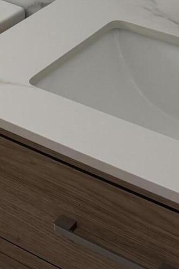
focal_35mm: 103
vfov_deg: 17.9
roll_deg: +2.9
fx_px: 769
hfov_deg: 13.0
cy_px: -123
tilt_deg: -14.3
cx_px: -32
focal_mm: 6.76
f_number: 1.78
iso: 200
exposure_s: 1/121
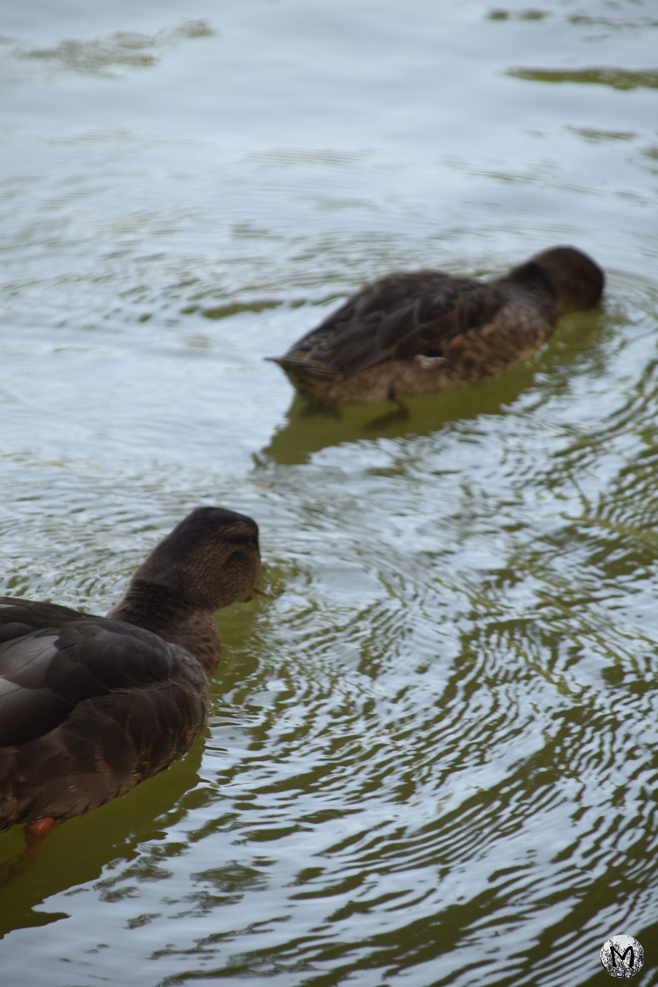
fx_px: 8224
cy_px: 494
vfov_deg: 6.9
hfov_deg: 4.6
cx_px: 329
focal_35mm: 300
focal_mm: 200
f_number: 6.3
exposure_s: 1/250
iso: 720
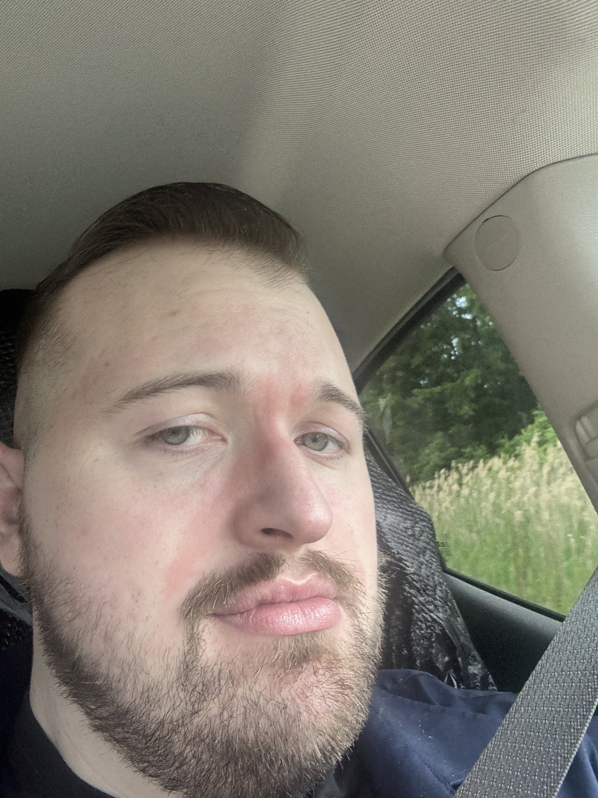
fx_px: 691
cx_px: 299
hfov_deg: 46.8
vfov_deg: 60.0
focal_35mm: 30
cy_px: 399
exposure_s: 1/121
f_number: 1.9
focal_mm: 2.69
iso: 80
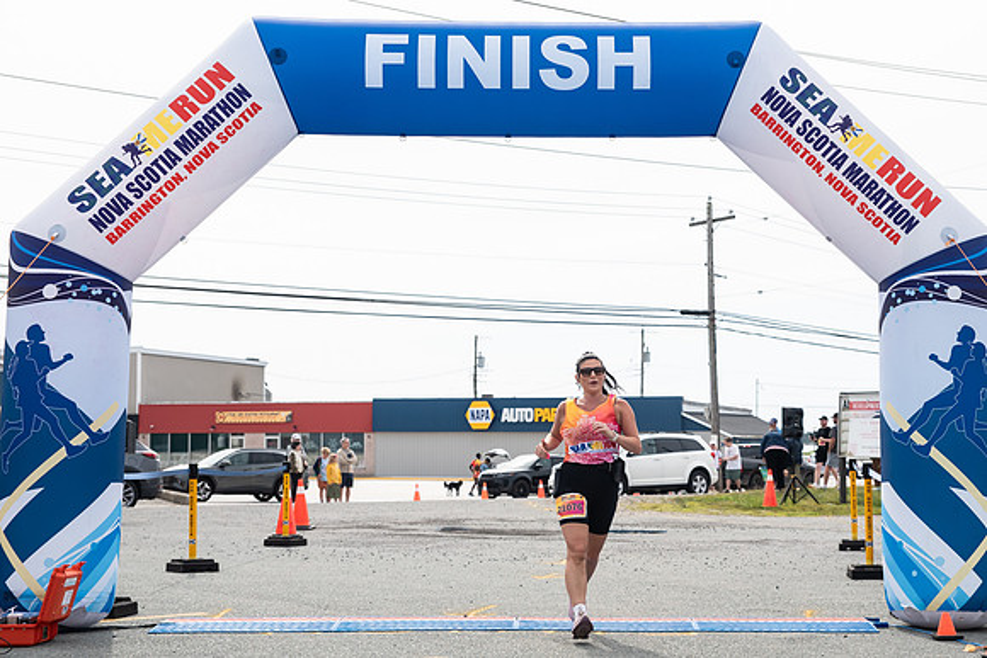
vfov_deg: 21.9
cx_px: 567
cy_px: 352
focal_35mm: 62
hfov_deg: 32.3
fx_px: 1701
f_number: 4
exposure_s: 1/3200
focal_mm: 52
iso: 800
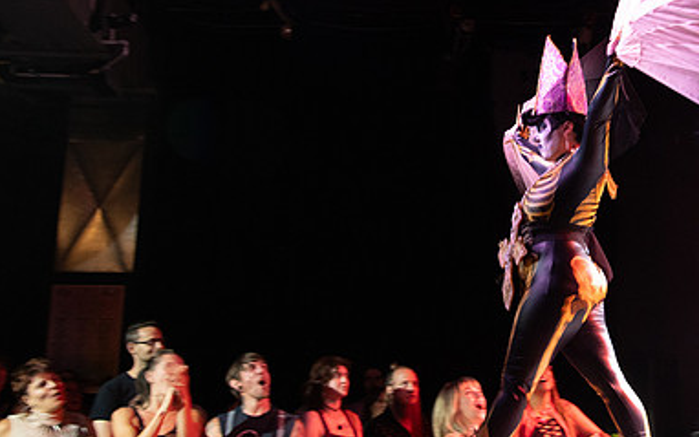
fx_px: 877
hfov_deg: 42.5
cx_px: 498
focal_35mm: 46
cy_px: 190
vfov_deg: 28.0
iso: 6400
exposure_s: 1/80
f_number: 4.5
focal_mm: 28
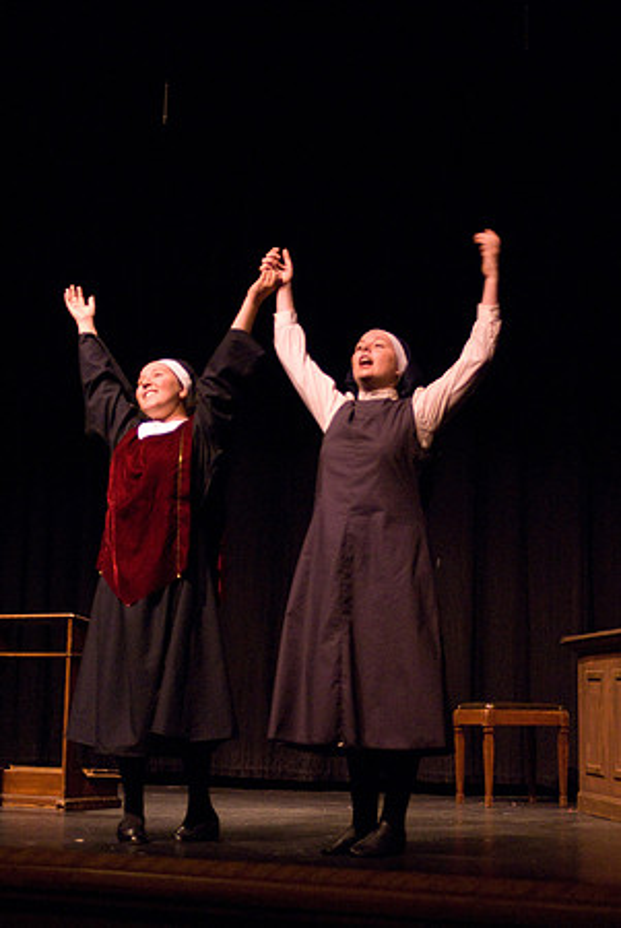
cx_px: 310
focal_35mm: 68
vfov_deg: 29.8
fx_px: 1742
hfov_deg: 20.2
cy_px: 464
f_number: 2.8
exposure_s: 1/100
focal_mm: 45
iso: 1600
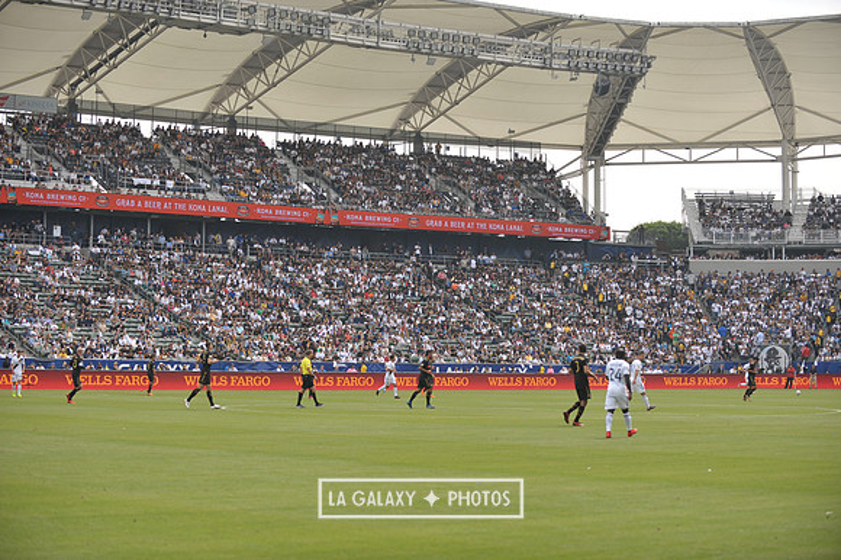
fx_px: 1821
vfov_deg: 17.5
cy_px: 280
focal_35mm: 78
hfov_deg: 26.0
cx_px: 420
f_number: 3.5
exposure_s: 1/2500
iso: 320
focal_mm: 78
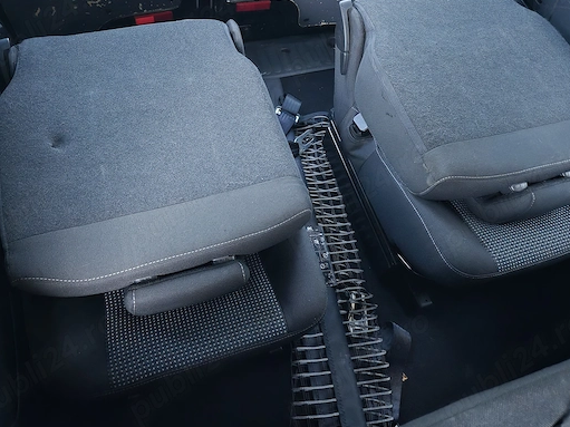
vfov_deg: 51.3
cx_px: 279
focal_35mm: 27
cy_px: 208
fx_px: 444
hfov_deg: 65.3
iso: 3200
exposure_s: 1/16.7
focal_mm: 5.4
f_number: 1.8
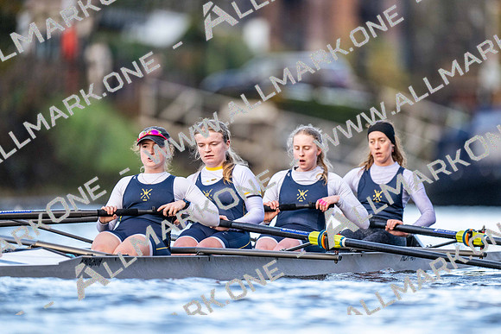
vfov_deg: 2.3
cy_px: 167
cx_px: 250
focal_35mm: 600
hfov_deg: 3.4
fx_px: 8352
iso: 2200
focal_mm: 600
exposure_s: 1/2500
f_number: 4
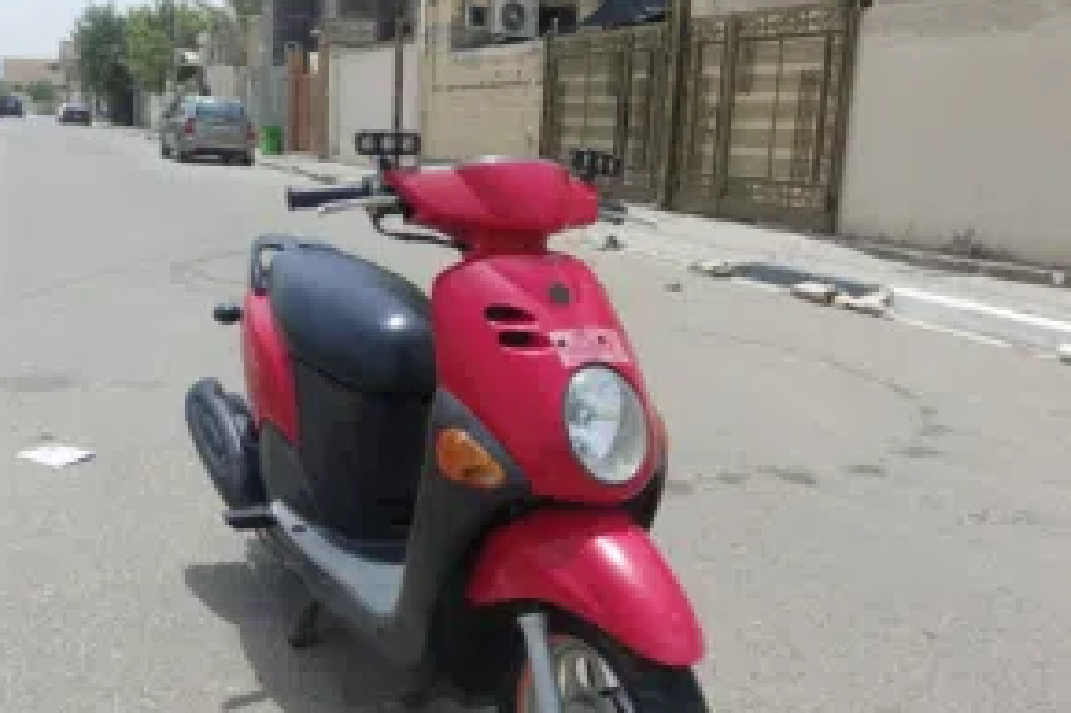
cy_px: 332
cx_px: 532
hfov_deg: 57.2
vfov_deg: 39.9
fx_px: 981
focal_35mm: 33
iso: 50
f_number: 1.8
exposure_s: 1/230
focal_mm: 5.89
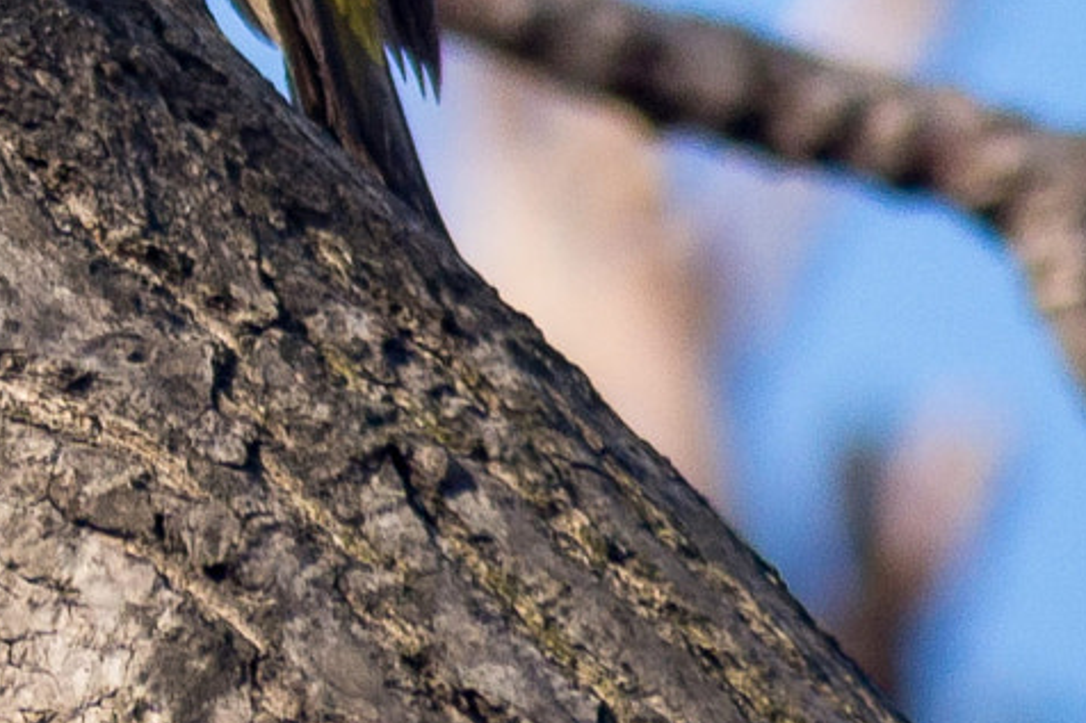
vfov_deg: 0.5
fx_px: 77316
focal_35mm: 2564
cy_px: -885
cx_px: -397
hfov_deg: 0.8
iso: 200
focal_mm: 286
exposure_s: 1/400
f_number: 7.1
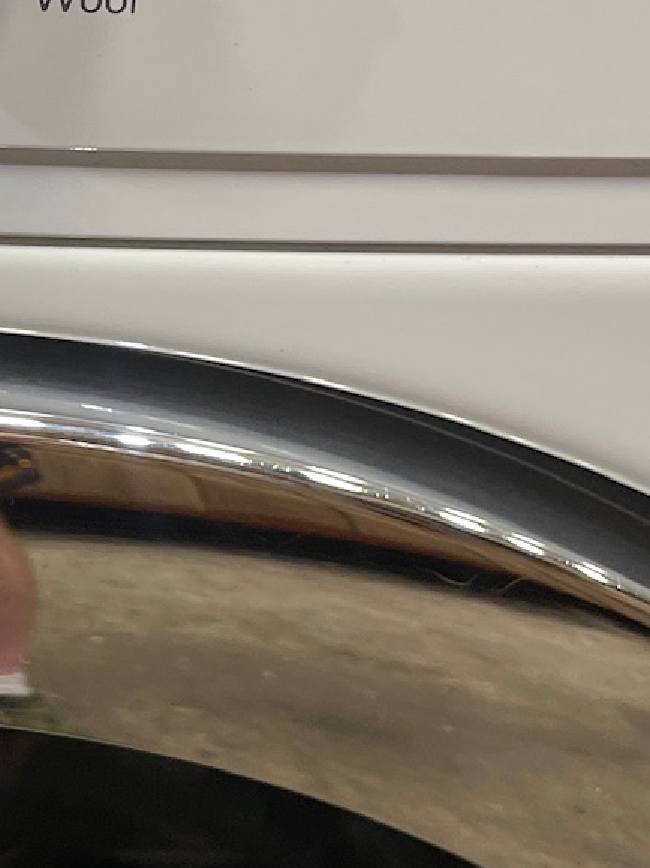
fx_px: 2304
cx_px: -172
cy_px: 313
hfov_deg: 15.4
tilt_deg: -36.7
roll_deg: -3.4
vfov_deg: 21.3
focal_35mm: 92
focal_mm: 4.2
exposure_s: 1/100
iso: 64
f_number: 1.6
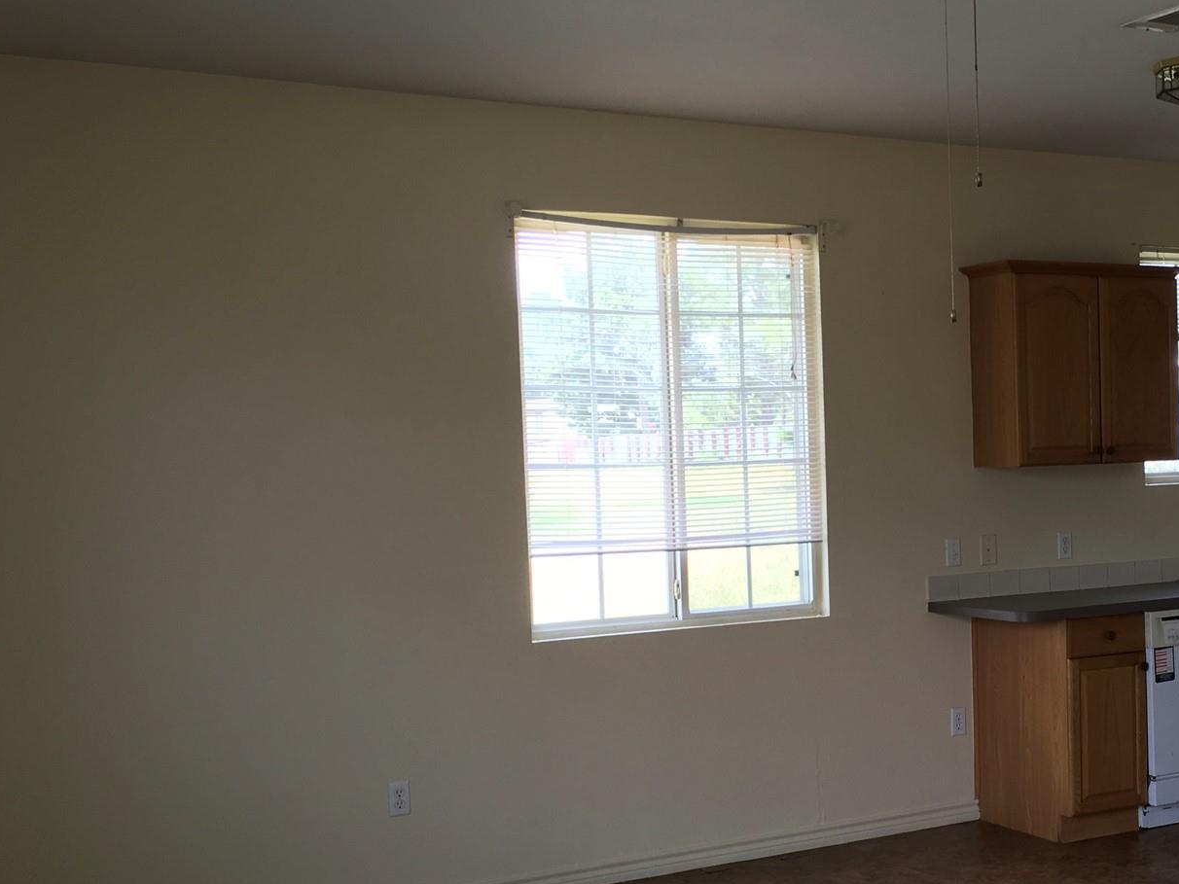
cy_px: 528
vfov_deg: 29.6
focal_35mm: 49
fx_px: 1669
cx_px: 924
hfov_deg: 37.7
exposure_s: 1/60
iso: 32
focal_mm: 4.15
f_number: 2.2
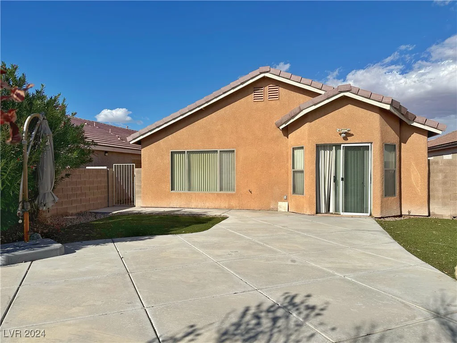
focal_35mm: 24
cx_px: 228
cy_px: 172
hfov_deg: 71.6
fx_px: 317
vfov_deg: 56.8
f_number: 1.78
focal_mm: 6.86
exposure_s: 1/9709
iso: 80
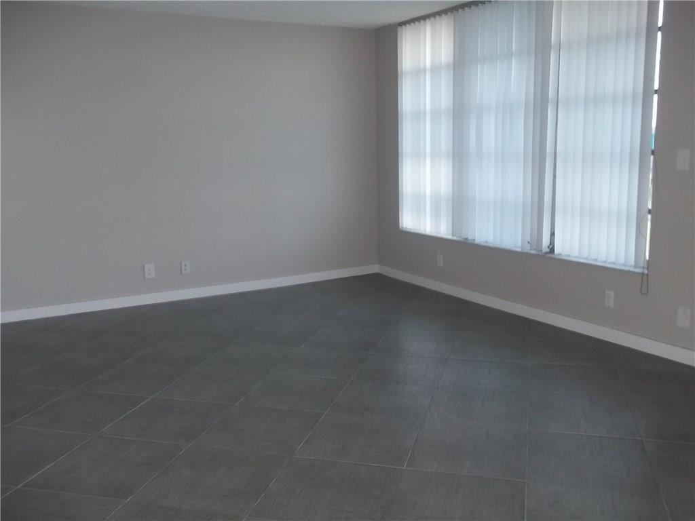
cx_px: 348
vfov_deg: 44.2
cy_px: 260
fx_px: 642
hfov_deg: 56.8
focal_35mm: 32
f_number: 2.9
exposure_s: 1/30
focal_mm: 5.7
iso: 160
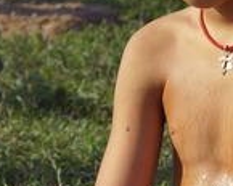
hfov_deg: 5.6
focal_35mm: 340
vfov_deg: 4.5
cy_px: 196
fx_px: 2345
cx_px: -103
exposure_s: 1/320
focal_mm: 50
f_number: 6.3
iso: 100
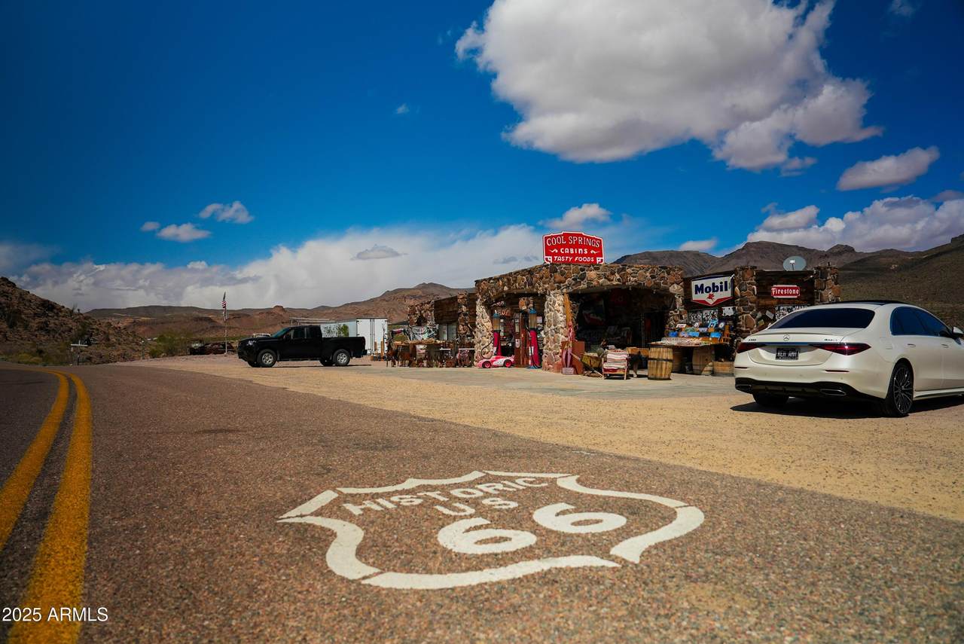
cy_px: 322
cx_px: 482
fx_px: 643
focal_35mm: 24
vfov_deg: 53.2
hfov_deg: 73.7
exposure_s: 1/160
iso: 200
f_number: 4
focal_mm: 24
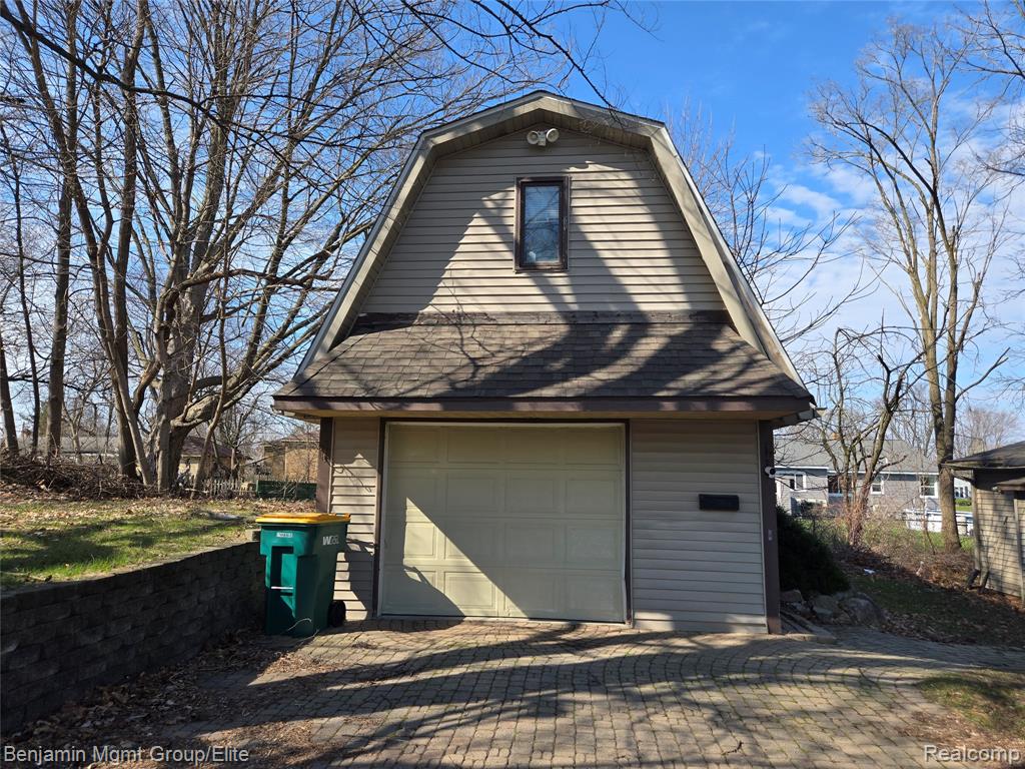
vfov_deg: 58.9
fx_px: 681
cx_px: 512
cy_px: 384
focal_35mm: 23
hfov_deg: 73.9
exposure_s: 1/904
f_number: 1.8
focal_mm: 5.4
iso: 25
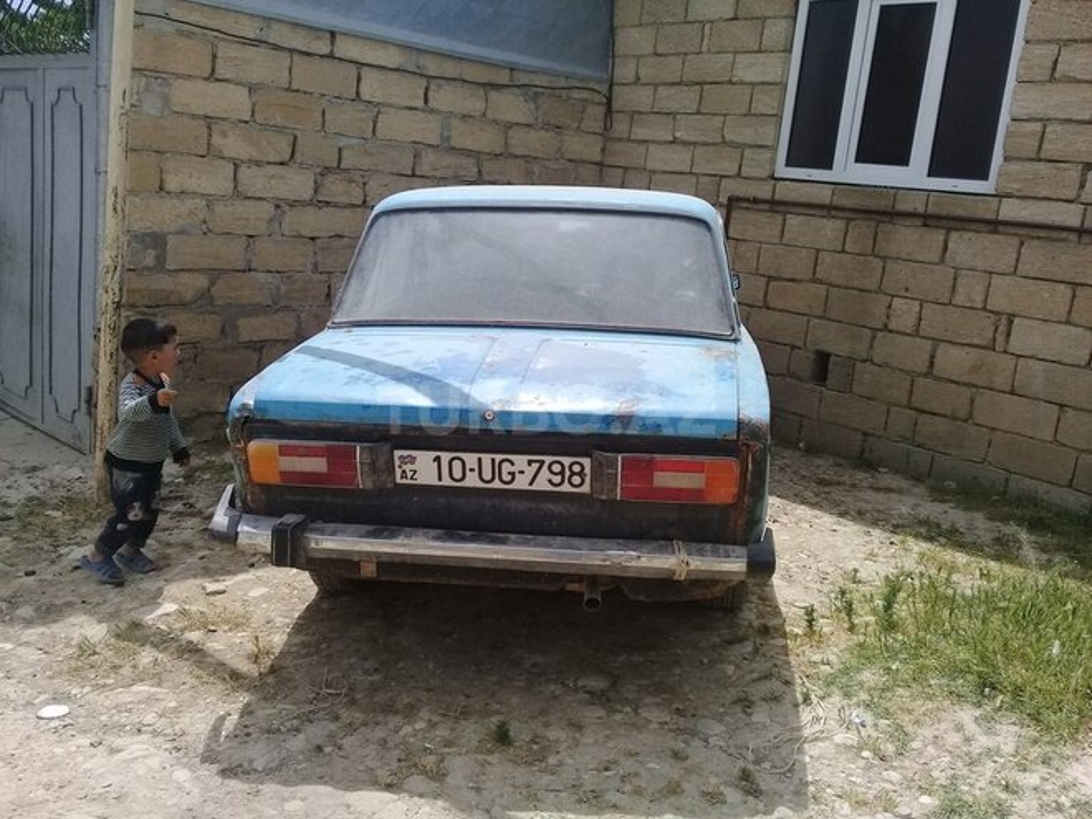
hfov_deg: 58.4
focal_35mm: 31
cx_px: 546
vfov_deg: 45.4
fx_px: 978
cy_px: 410
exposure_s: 1/1835
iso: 50
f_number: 2.2
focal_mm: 3.3
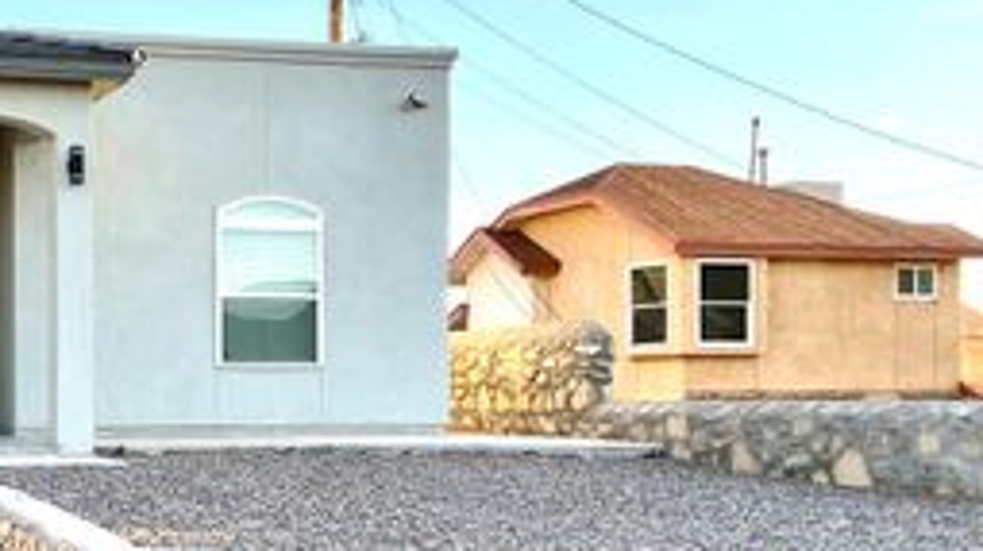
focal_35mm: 62
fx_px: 1615
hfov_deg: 31.7
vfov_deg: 19.3
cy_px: 395
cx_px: 35
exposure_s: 1/593
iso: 16
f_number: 1.8
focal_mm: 3
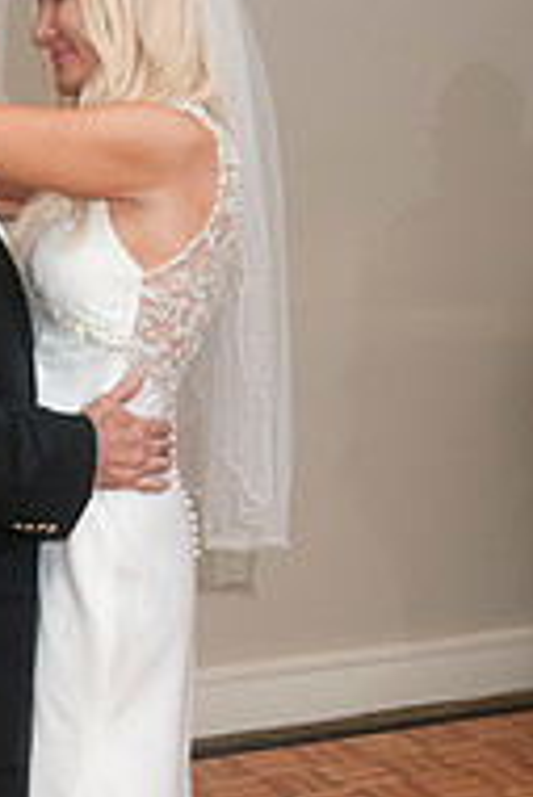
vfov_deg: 25.9
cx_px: -36
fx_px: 1729
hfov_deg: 17.0
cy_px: 503
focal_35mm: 78
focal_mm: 22
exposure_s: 1/60
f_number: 5.6
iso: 400
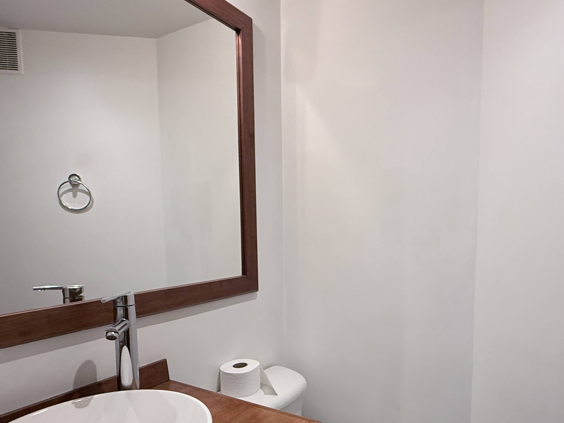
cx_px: 344
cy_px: 261
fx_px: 391
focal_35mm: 24
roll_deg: -0.4
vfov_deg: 56.2
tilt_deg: -4.0
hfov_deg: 70.7
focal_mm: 2.22
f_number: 2.2
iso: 320
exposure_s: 1/120
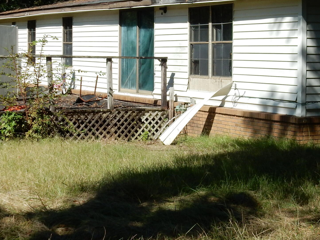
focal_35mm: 89
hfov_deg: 22.0
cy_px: 59
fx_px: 823
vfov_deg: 16.5
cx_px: 194
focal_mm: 7.6
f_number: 4.2
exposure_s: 1/1000
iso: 125
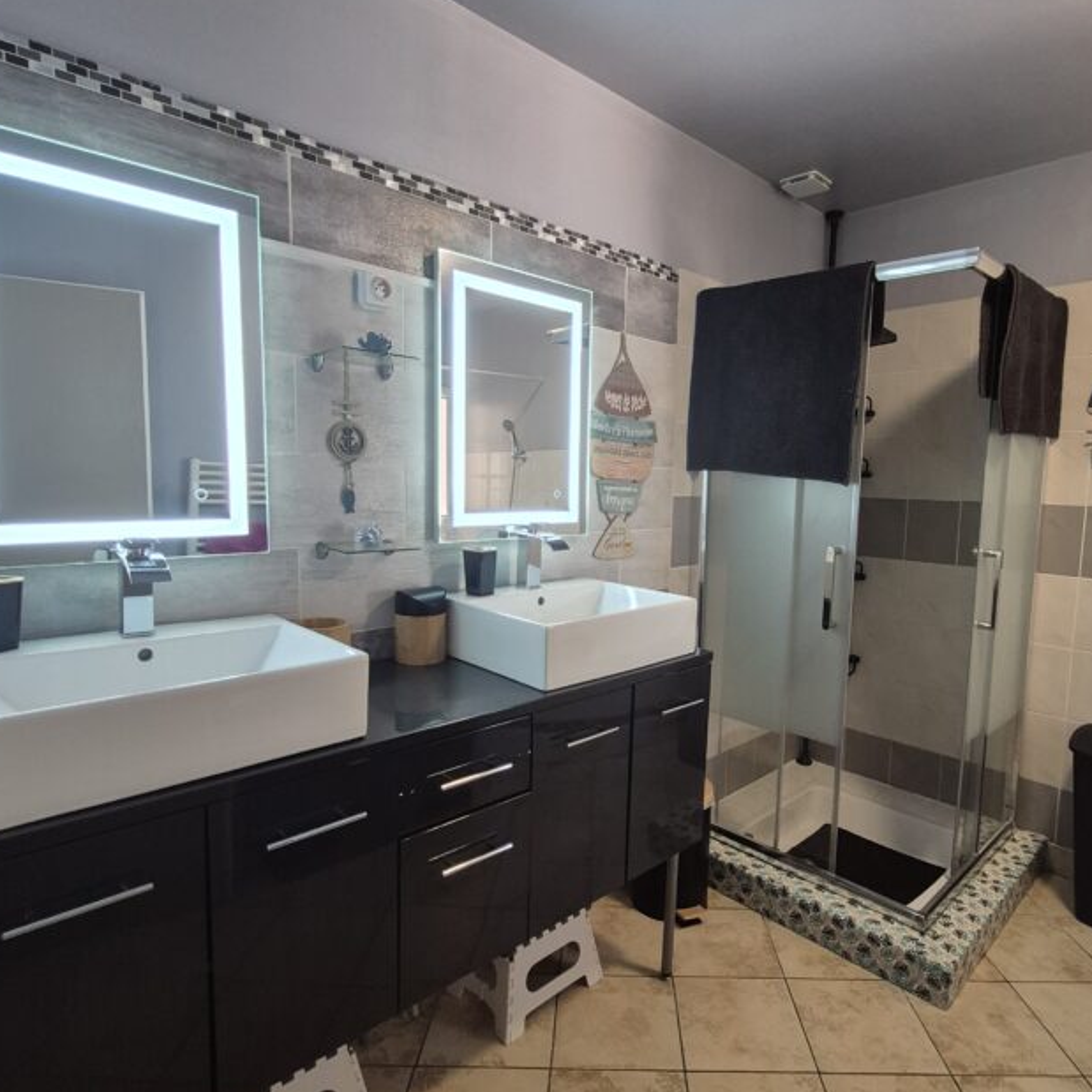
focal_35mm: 19
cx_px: 596
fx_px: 678
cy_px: 542
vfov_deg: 77.7
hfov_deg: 77.5
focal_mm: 1.74
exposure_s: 1/50
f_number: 2.2
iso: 250
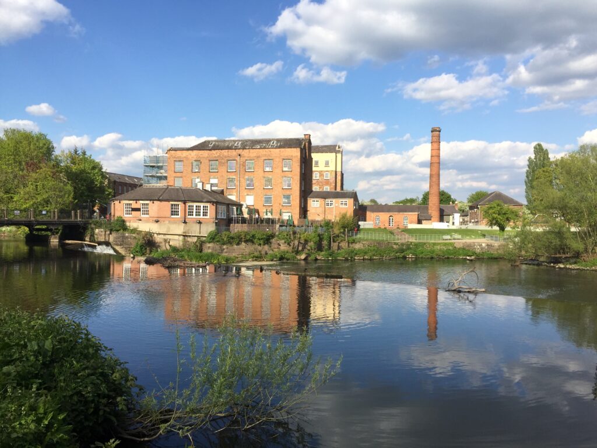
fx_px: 500
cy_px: 224
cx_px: 298
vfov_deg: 48.2
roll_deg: -1.1
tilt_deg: -1.7
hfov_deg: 61.7
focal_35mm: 29
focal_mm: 4.15
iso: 32
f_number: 2.2
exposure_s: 1/1647
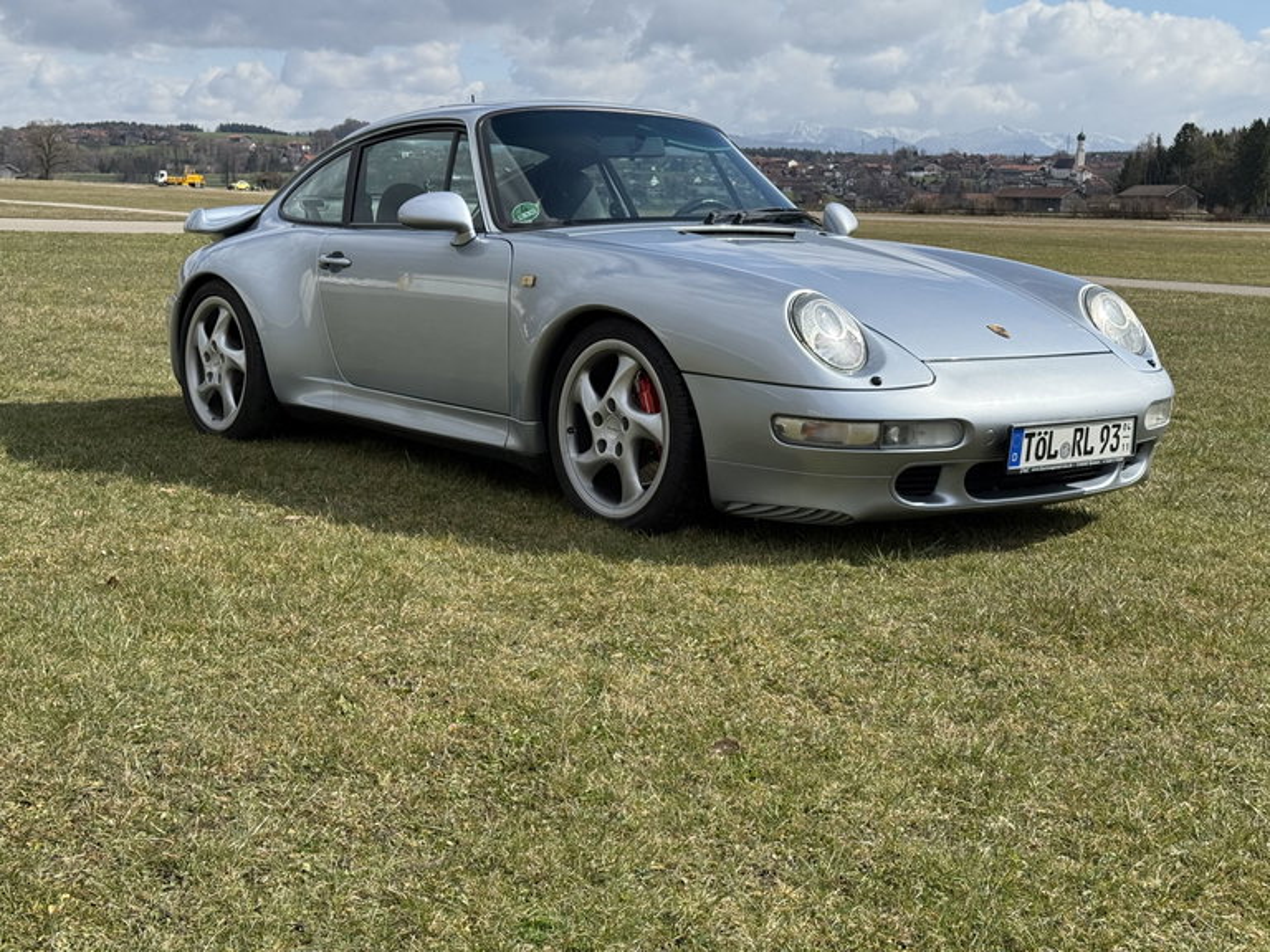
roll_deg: -1.0
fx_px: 1761
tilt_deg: -8.1
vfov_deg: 30.3
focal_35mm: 48
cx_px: 635
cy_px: 476
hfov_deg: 39.7
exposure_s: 1/6536
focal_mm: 6.76
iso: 80
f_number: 1.78
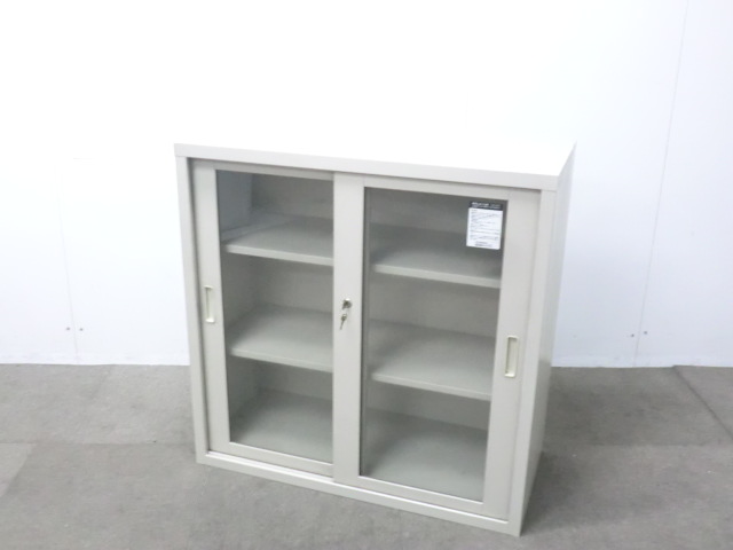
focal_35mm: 38
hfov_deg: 49.0
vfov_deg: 37.7
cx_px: 366
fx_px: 805
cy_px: 275
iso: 800
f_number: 3.9
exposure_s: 1/30
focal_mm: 6.9
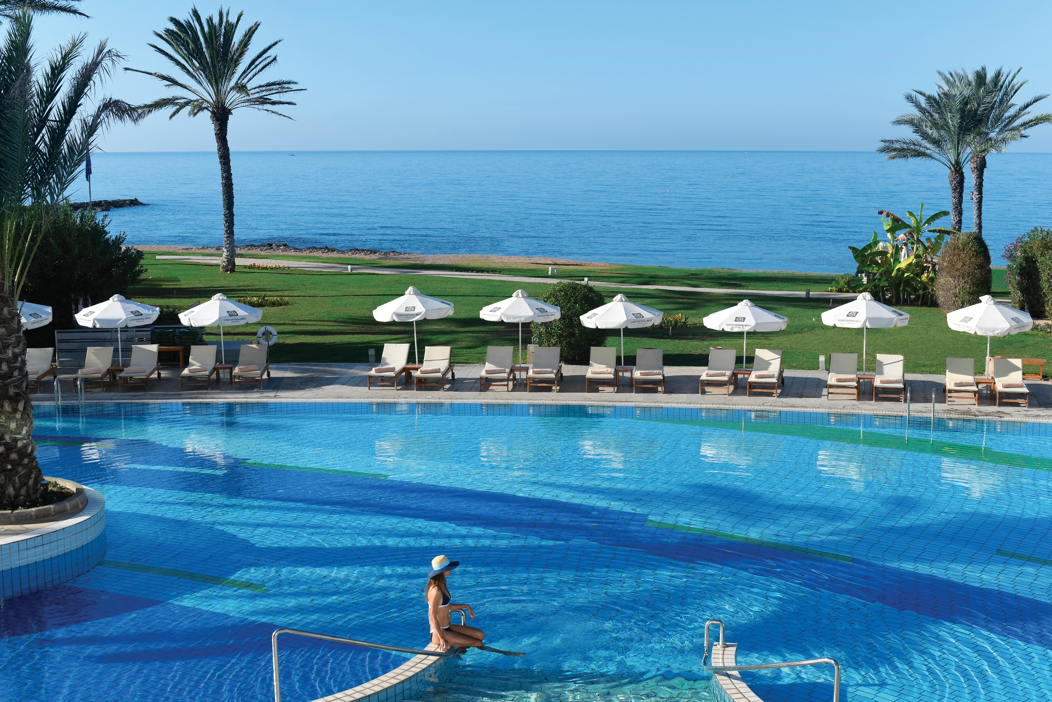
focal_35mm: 44
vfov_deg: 30.5
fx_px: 1286
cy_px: 351
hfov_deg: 44.5
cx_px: 526
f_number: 7.1
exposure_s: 1/200
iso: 64
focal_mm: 44
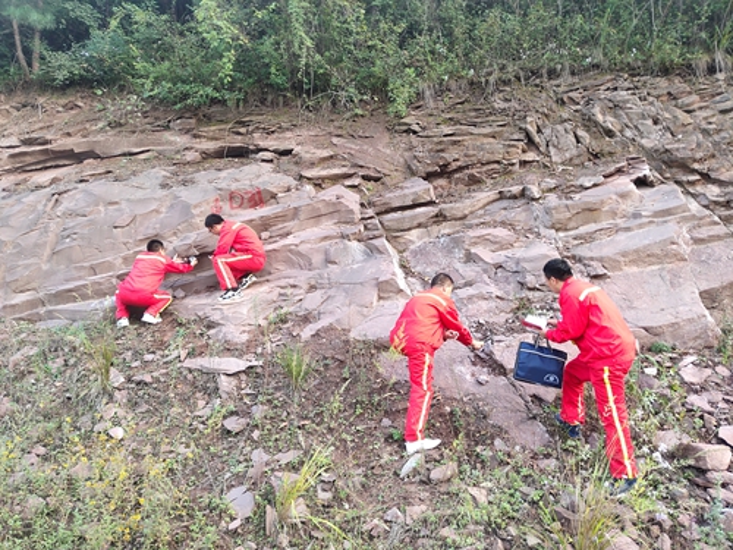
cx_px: 366
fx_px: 614
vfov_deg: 48.2
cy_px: 275
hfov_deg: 61.7
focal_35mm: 29
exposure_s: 1/100
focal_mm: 4.27
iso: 135
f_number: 1.8
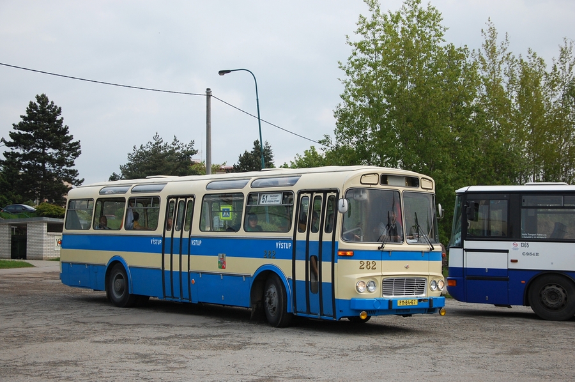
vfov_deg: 25.7
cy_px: 191
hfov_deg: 37.9
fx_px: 838
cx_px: 288
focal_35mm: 52
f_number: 4.5
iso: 400
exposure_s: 1/1000
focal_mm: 35
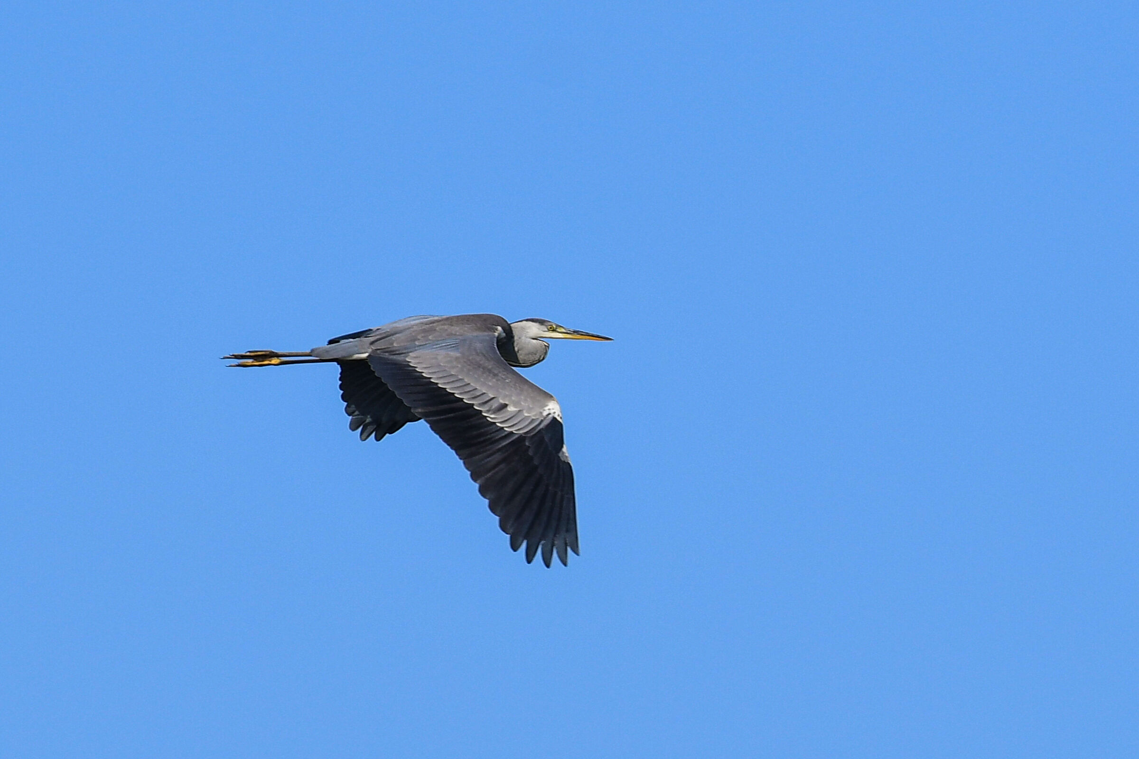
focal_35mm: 660
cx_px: 570
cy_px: 380
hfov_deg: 3.1
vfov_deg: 2.1
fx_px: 20880
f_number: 6.3
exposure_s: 1/1000
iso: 200
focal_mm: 440
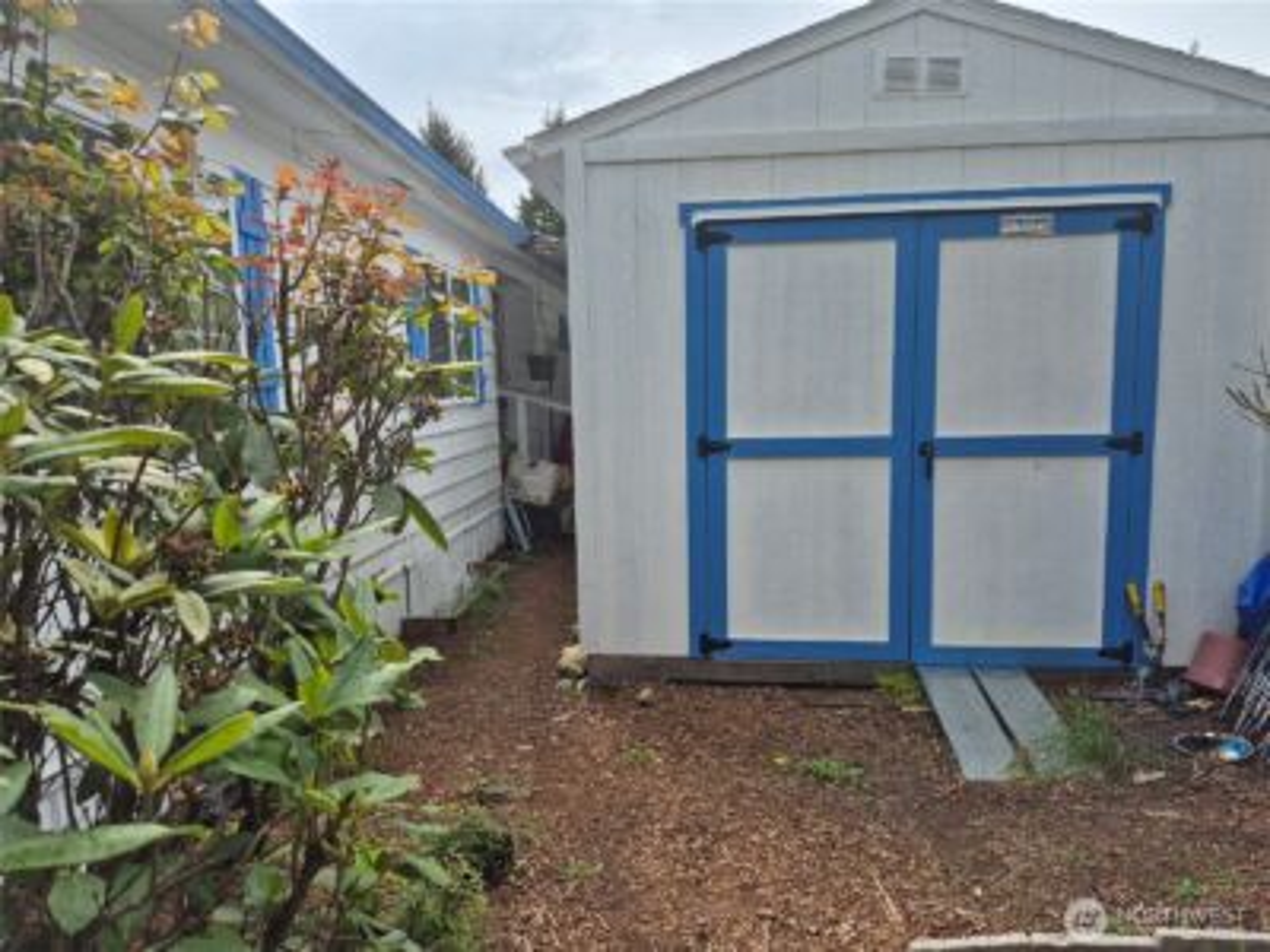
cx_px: 635
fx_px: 844
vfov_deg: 58.9
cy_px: 476
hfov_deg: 73.9
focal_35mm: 23
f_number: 1.8
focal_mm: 5.4
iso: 25
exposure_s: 1/1328
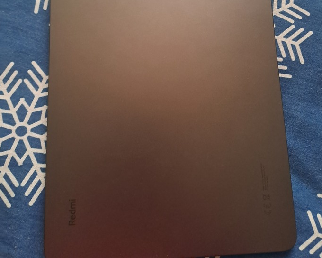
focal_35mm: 33
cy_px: 51
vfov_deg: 42.5
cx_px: 163
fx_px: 314
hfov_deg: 54.2
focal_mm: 4.65
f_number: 1.8
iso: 400
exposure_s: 1/25
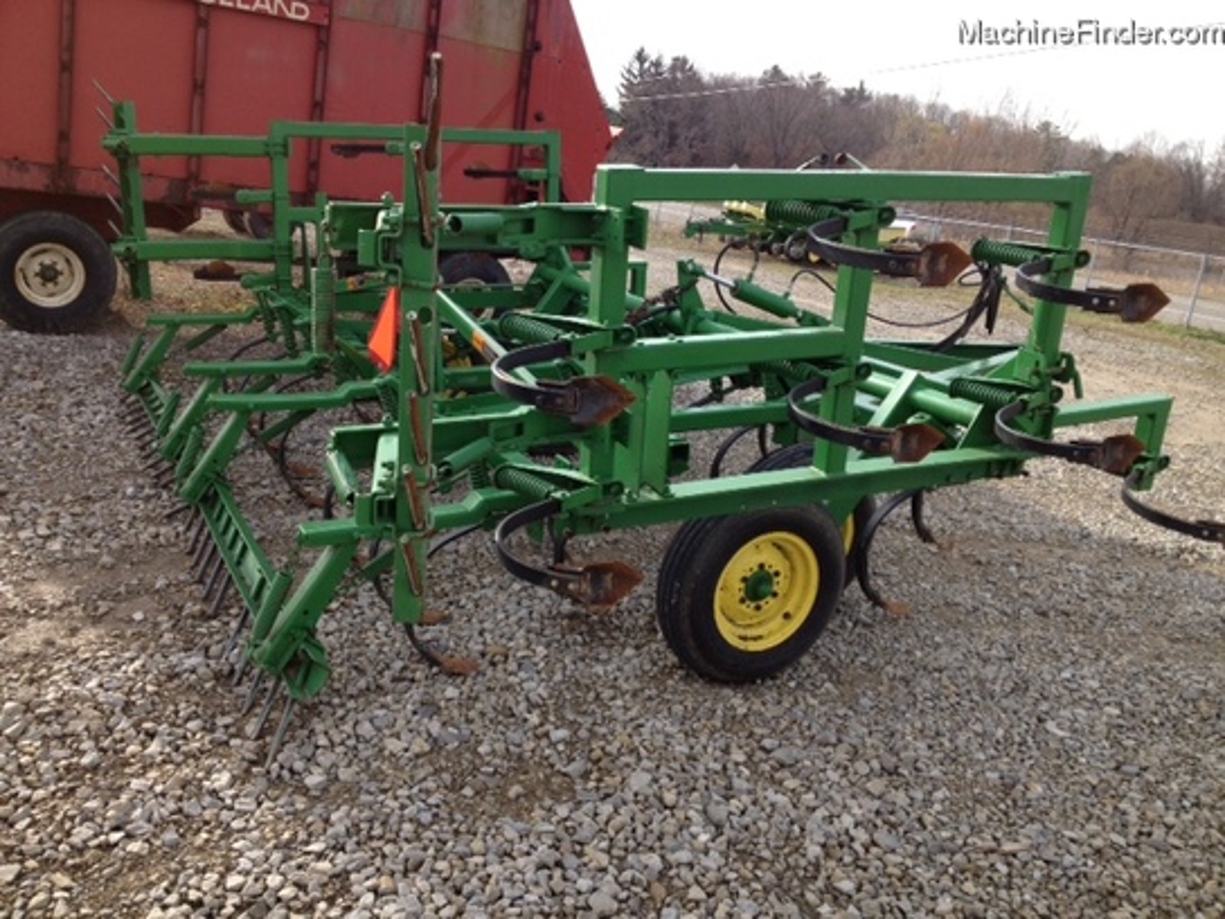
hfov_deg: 52.6
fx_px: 1239
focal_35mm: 35
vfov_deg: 40.7
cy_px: 460
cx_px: 612
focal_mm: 4.28
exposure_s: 1/613
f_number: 2.4
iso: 50
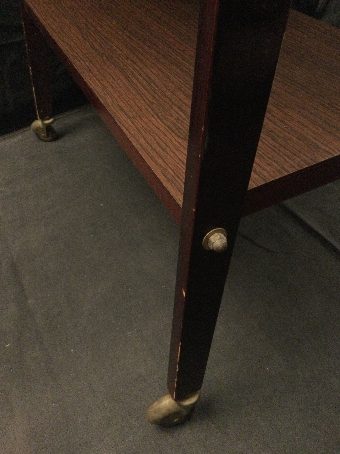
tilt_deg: -43.4
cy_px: 232
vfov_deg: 56.8
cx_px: 170
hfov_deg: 44.2
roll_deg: +9.9
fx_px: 419
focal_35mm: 32
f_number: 2.4
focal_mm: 3.3
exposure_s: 1/17
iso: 800
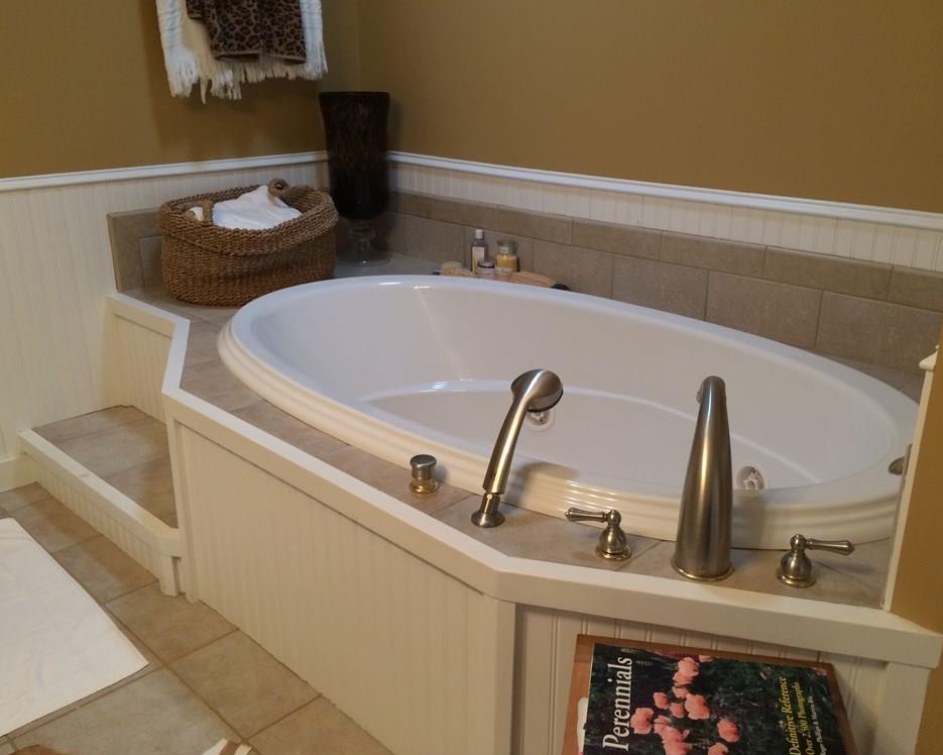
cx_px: 484
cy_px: 381
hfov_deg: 57.2
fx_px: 865
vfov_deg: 47.1
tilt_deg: -22.7
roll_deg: -0.2
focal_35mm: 31
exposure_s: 1/30
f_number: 2.2
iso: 160
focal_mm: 4.15
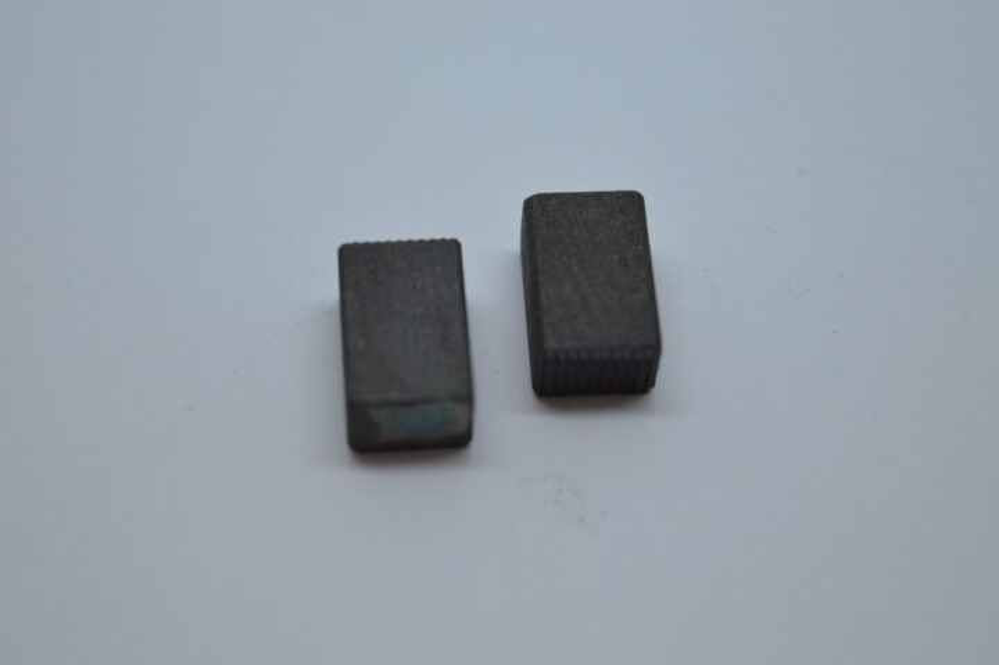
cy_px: 332
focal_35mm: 82
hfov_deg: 24.6
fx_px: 2288
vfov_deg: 16.5
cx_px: 500
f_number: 5.6
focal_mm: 55
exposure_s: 1/125
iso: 360
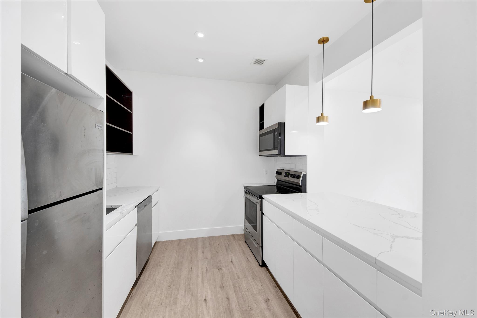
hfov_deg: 109.4
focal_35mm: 13
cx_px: 238
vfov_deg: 86.5
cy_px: 159
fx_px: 169
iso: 100
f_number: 8
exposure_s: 1/1.67
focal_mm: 8.5
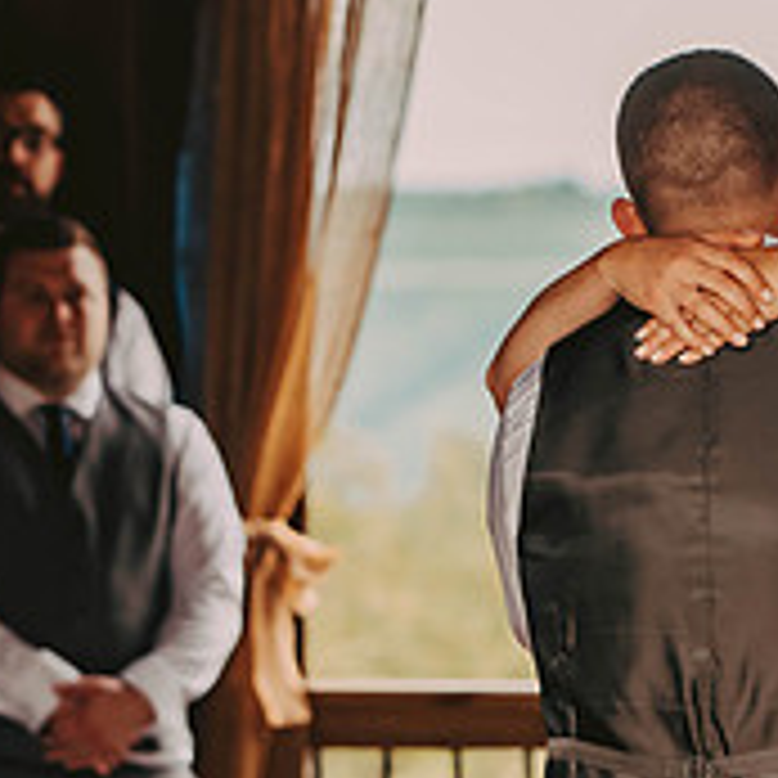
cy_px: 290
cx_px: 733
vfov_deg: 6.0
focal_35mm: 291
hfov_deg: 6.0
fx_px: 7399
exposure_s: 1/400
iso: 400
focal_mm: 100
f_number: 2.8
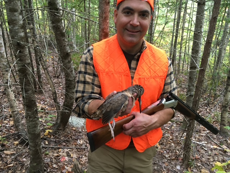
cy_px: 86
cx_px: 115
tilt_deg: -22.0
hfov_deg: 61.7
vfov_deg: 48.2
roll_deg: -1.5
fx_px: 193
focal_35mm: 29
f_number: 2.2
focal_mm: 4.15
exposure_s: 1/30
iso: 100
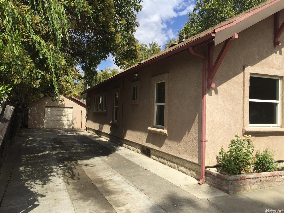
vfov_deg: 48.2
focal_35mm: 29
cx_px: 142
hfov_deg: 61.7
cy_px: 106
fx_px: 238
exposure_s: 1/2475
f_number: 2.2
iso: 32
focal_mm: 4.15
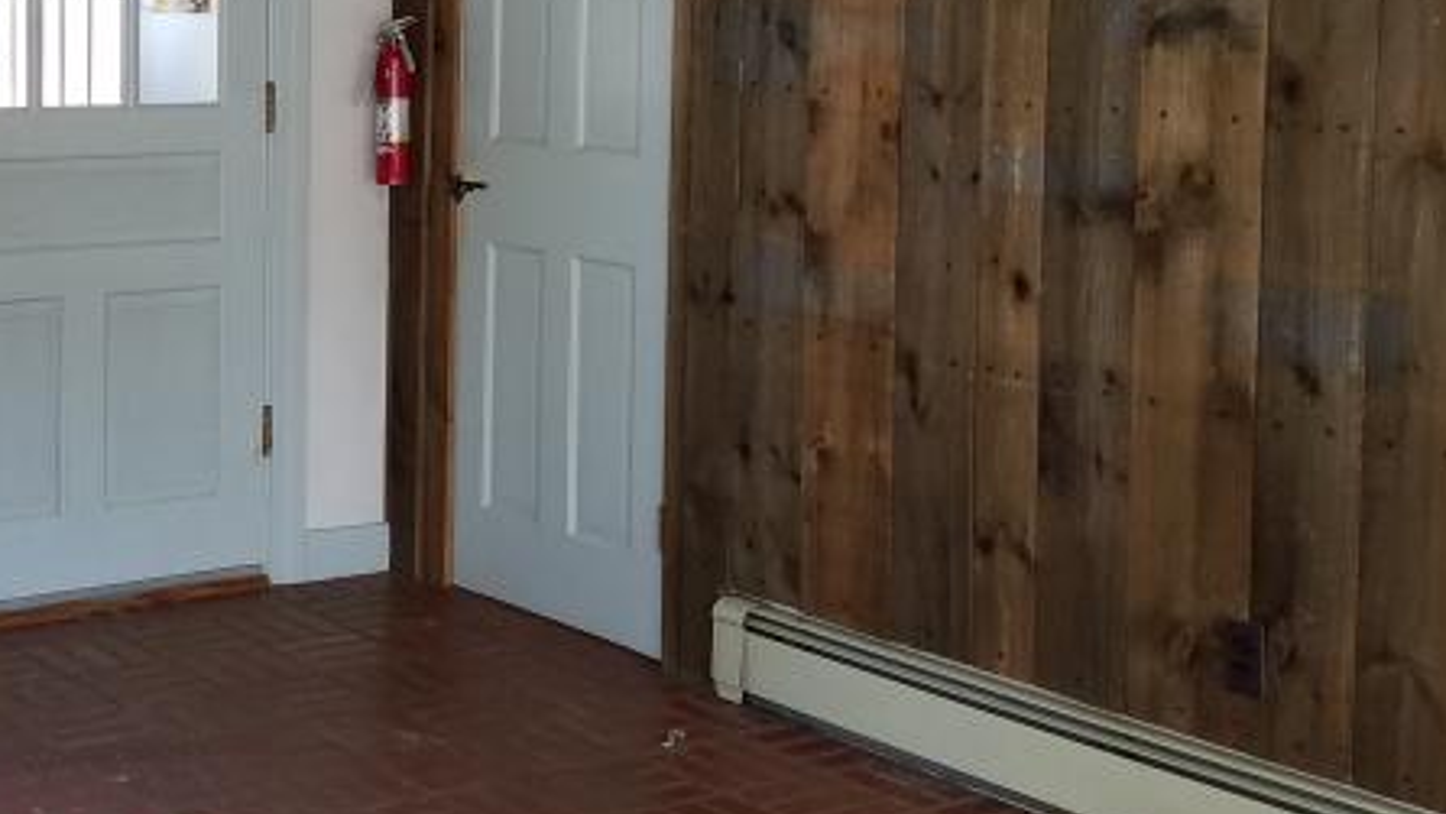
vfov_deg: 18.2
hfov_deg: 31.2
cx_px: 220
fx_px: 2493
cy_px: 81
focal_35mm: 65
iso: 100
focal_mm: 4.2
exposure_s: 1/60
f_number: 1.7
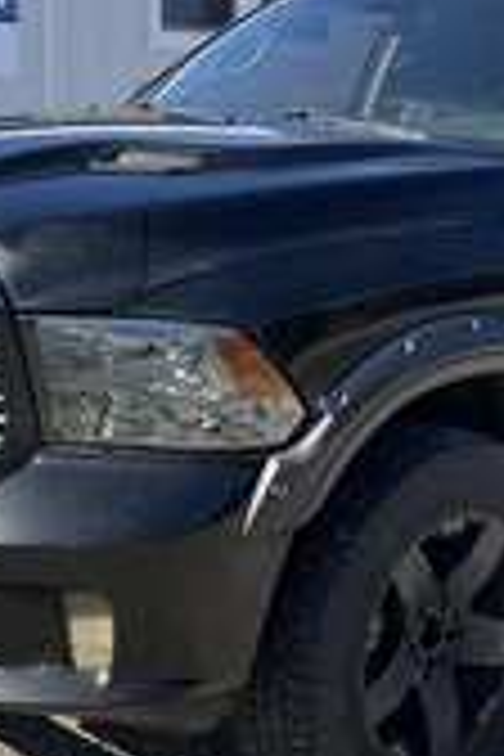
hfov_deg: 18.8
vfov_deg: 28.0
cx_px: 364
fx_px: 1512
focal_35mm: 72
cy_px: 310
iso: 25
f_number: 1.8
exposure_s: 1/898
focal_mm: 3
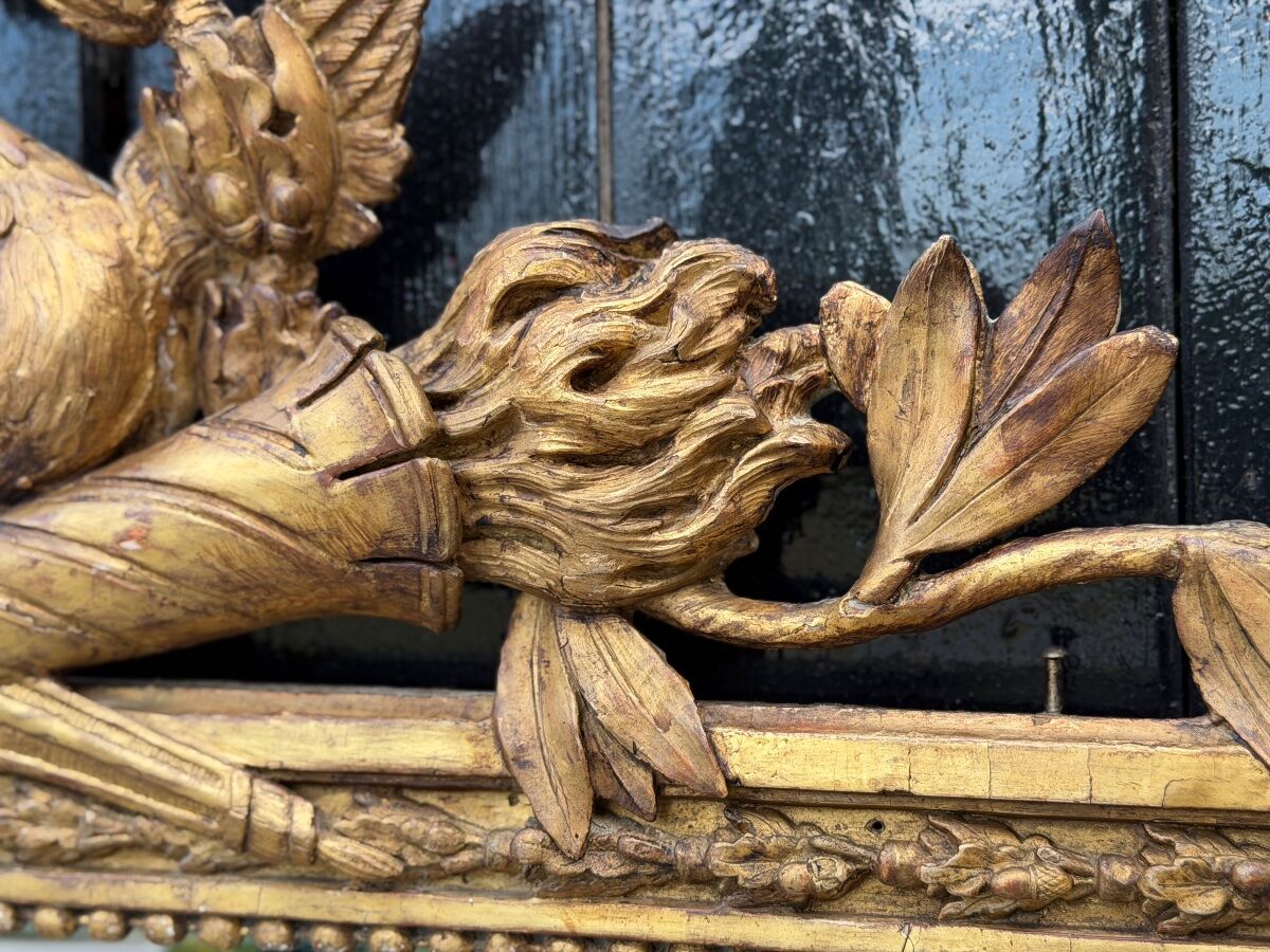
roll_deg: +0.3
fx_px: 1761
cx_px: 635
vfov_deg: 30.3
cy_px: 476
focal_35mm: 48
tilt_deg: -0.5
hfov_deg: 39.7
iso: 64
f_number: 1.78
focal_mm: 6.76
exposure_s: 1/379
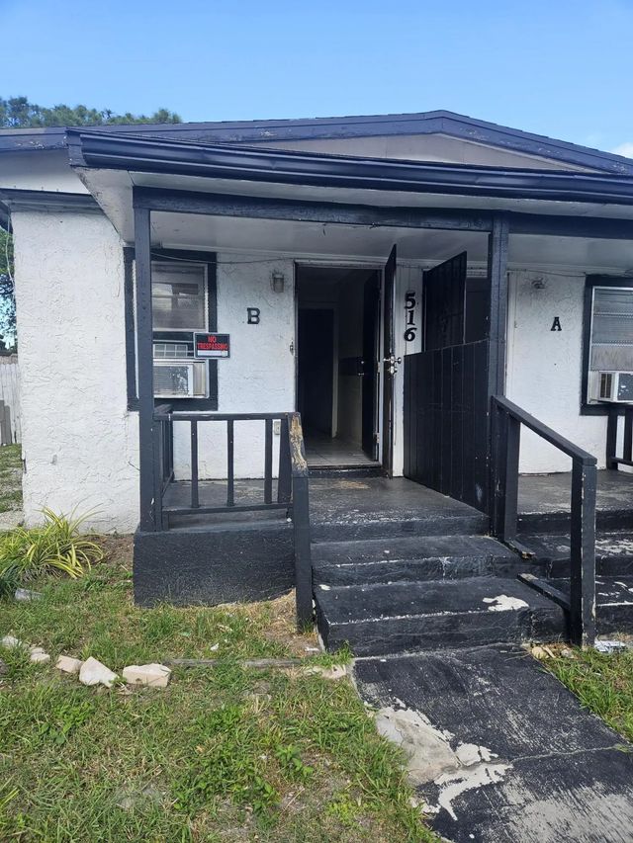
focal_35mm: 23
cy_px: 422
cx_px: 316
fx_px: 561
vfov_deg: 73.9
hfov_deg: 58.9
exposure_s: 1/424
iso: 25
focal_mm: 5.4
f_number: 1.8
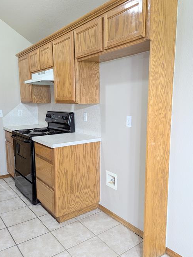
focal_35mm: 28
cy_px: 135
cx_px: 89
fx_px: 208
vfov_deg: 63.4
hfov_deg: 49.7
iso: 538
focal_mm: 6.81
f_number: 1.85
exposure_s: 1/60
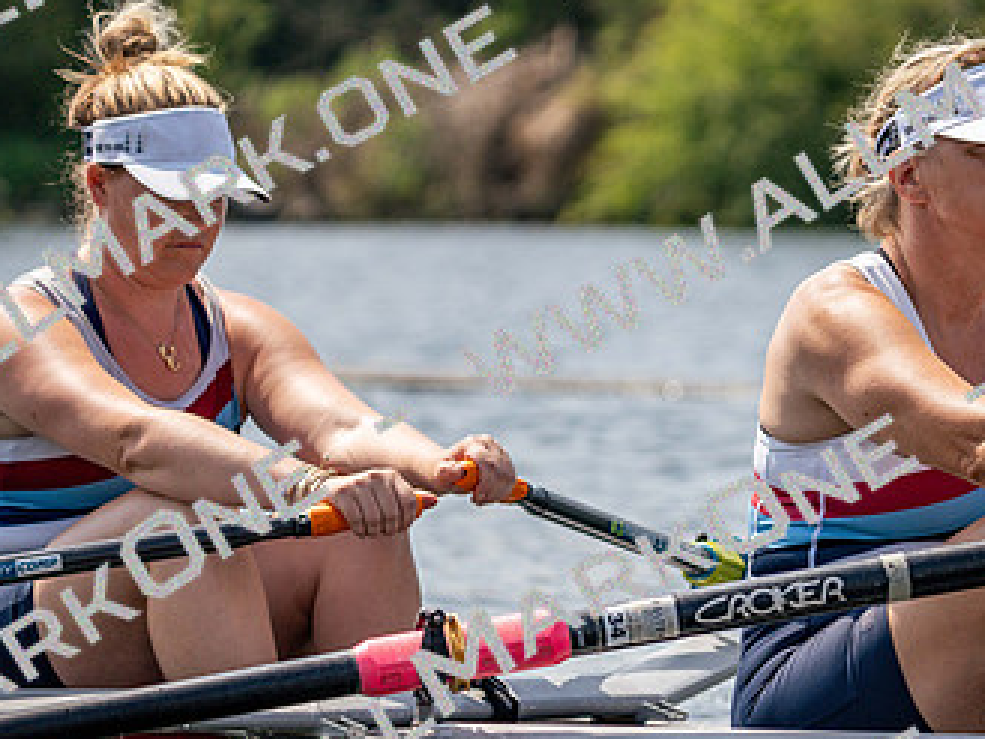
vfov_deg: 4.4
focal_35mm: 339
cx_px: 829
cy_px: 405
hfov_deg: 5.8
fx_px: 9650
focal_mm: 200
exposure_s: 1/1600
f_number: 5.6
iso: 200
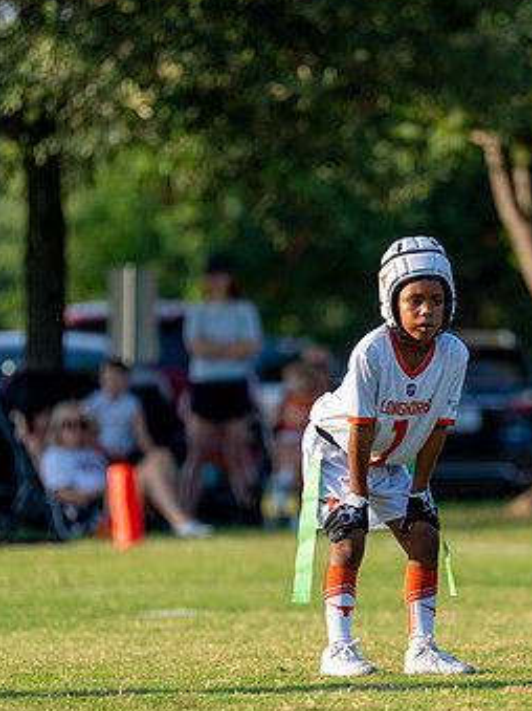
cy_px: 404
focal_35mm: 445
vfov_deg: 4.5
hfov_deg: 3.3
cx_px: 396
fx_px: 9124
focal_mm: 200
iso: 200
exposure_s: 1/2000
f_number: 2.8
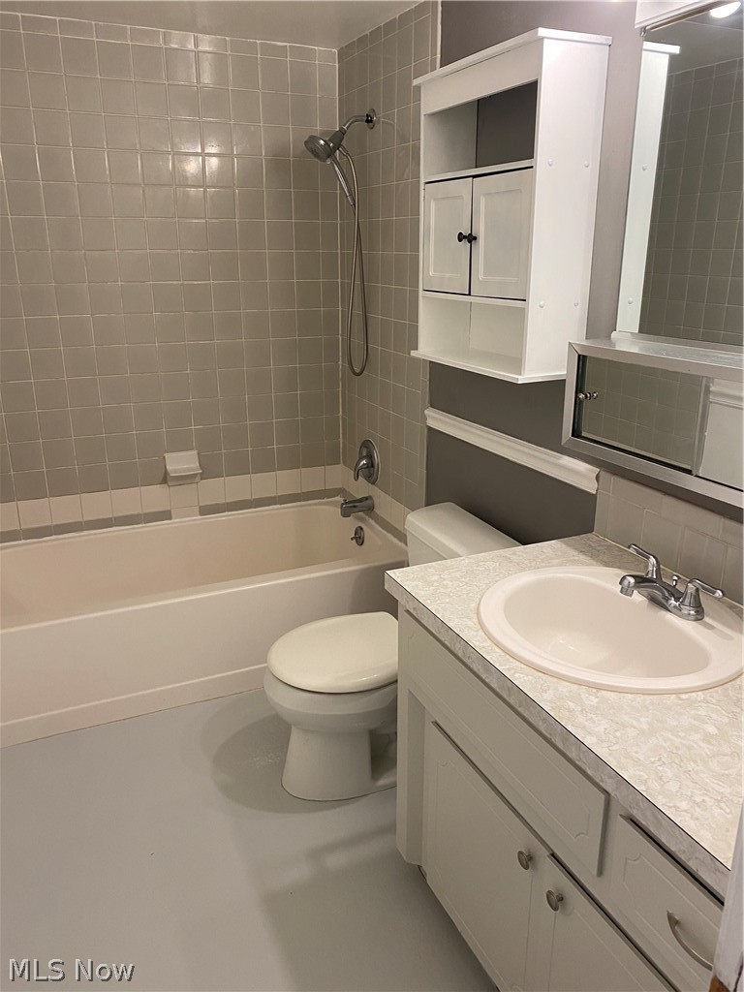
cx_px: 372
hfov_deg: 53.1
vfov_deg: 67.3
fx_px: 745
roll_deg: +1.2
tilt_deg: -17.5
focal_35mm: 26
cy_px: 496
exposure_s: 1/60
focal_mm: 4.25
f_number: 1.8
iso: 100
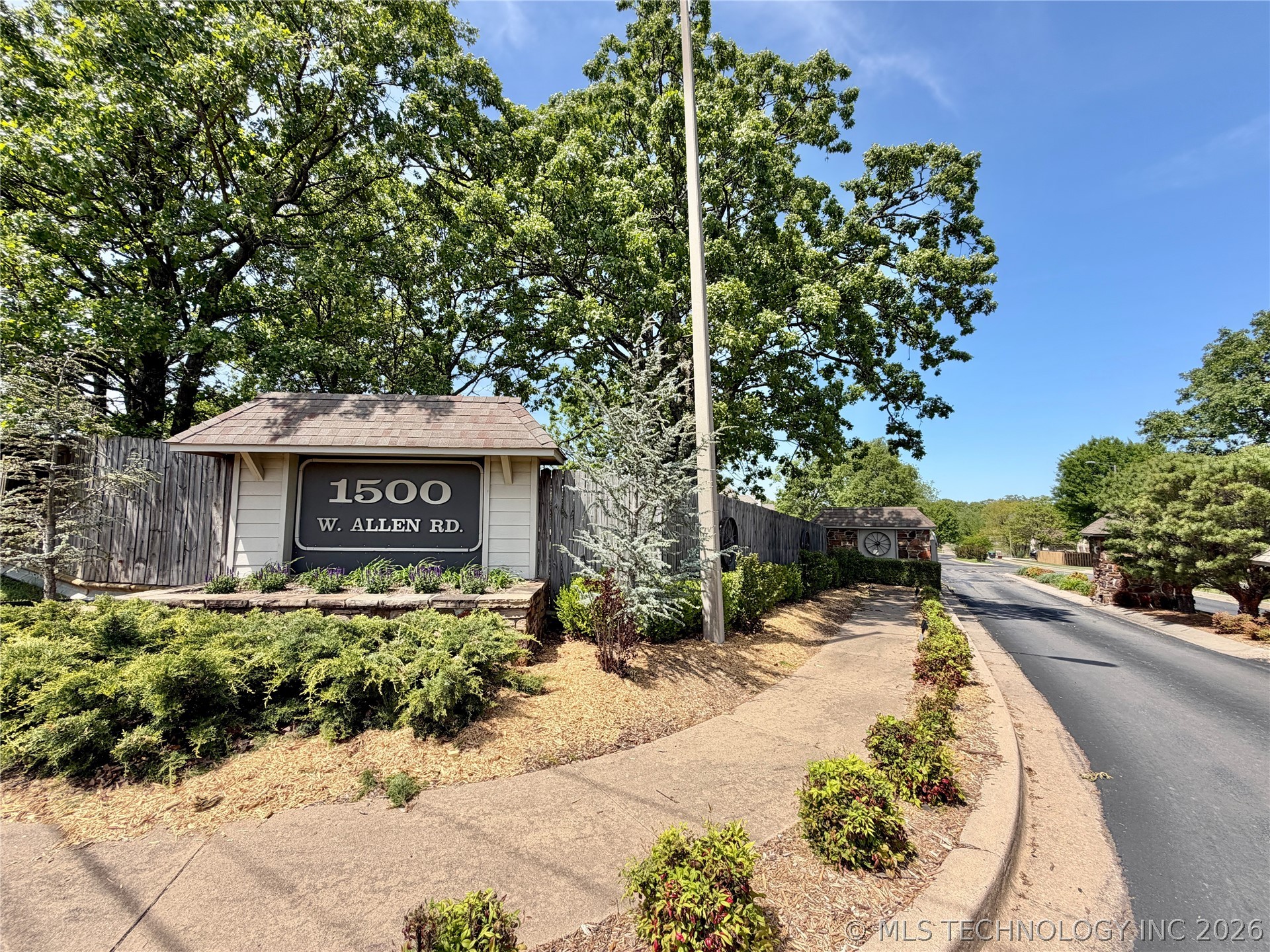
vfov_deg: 85.7
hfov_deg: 102.1
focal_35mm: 14
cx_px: 635
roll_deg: -0.7
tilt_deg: +5.3
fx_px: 514
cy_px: 476
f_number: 2.2
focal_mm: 2.22
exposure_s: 1/770
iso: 40
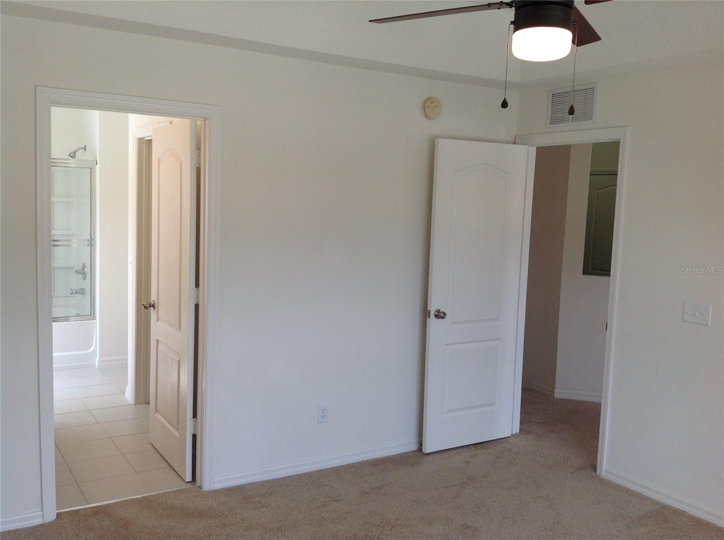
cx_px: 362
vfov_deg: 40.6
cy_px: 270
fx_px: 731
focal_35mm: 35
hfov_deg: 52.7
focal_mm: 4.28
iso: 64
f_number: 2.4
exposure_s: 1/120
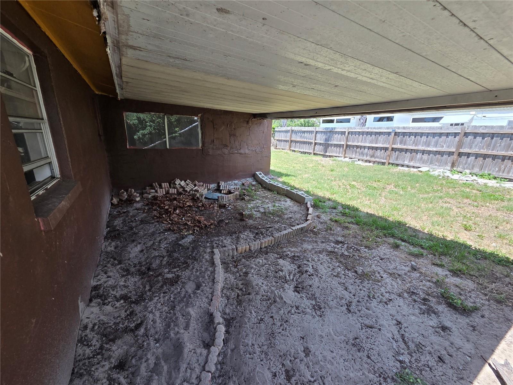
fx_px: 193
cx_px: 256
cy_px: 192
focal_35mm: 13
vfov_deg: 89.9
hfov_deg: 106.2
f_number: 2.2
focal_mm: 2.2
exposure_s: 1/323
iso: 50
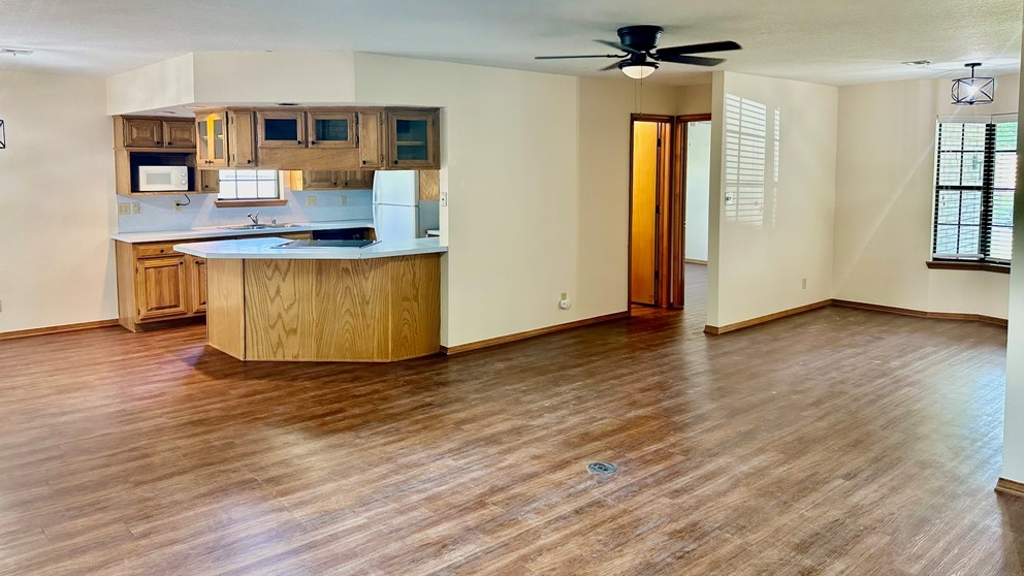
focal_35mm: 27
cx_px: 498
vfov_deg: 42.6
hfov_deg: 69.8
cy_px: 221
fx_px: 733
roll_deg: +0.1
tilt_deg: -4.4
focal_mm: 6.86
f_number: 1.78
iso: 160
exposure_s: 1/60
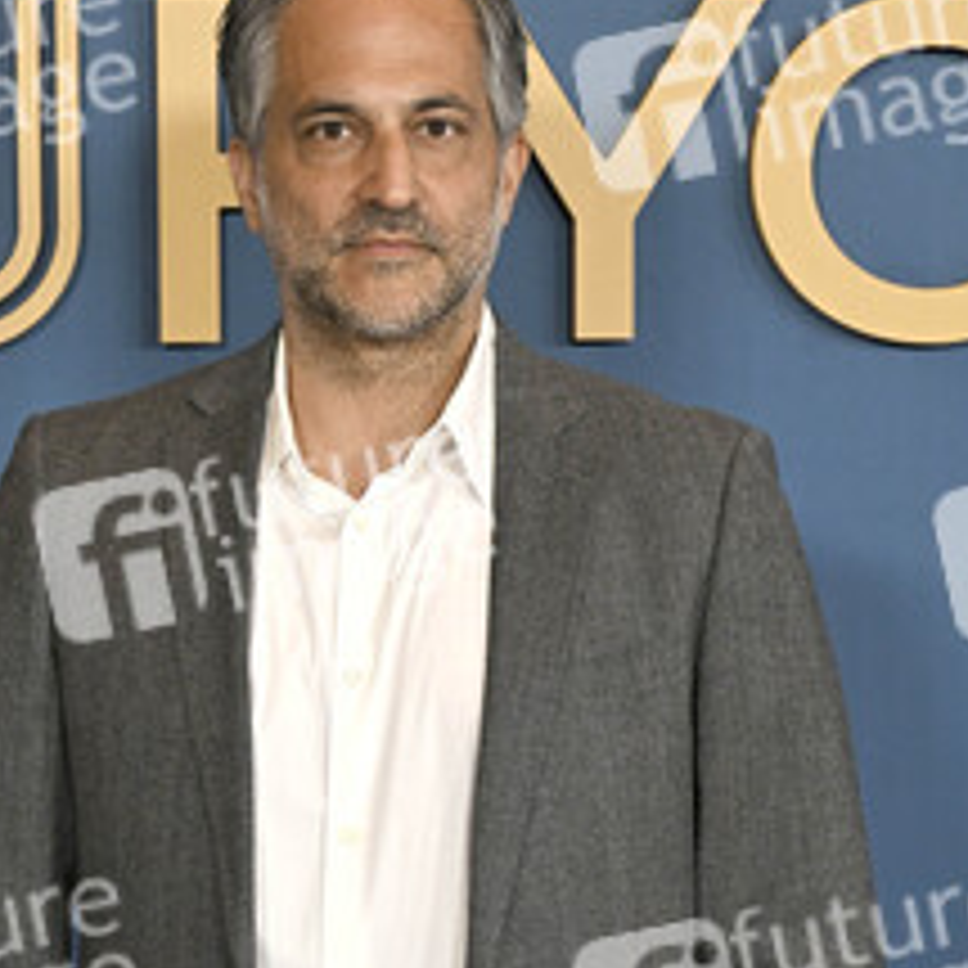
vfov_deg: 14.8
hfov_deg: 14.9
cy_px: 761
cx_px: 396
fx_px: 3702
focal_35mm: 117
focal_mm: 74
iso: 2000
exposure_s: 1/320
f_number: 5.6
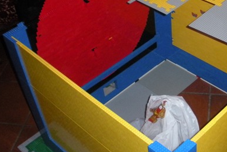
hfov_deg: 32.8
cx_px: 169
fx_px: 378
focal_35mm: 60
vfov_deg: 22.6
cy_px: 52
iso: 400
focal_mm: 6.3
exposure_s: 1/60
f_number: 3.5
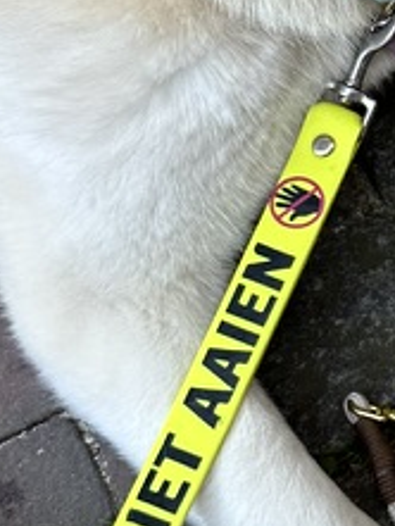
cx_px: 647
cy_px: 124
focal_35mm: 111
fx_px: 1687
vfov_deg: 17.6
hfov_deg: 12.5
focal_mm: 6.86
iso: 64
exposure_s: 1/157
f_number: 1.78
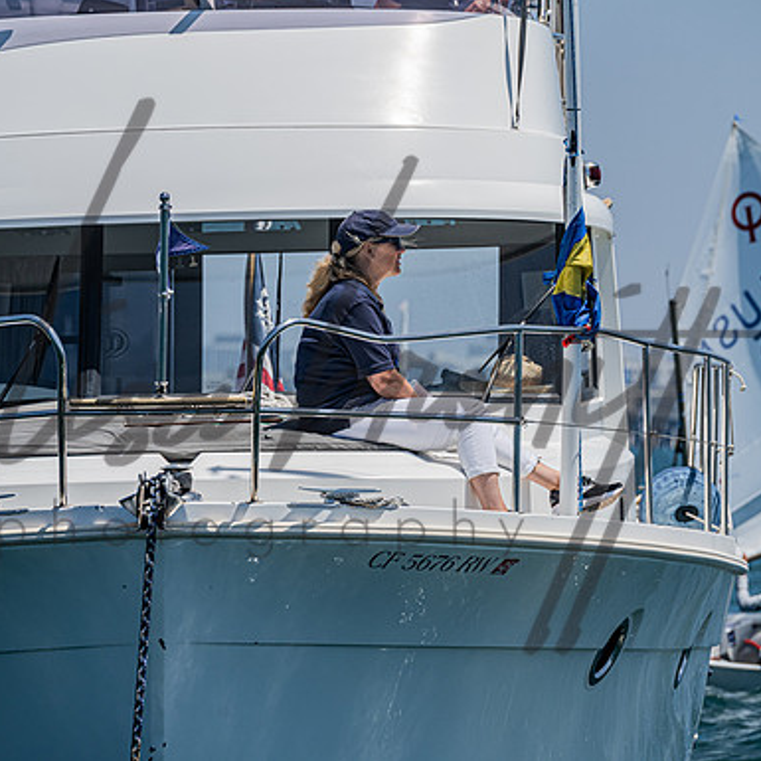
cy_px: 345
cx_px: 429
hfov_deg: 5.2
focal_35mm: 336
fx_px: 8357
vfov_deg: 5.2
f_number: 8
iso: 250
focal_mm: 240
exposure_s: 1/1600
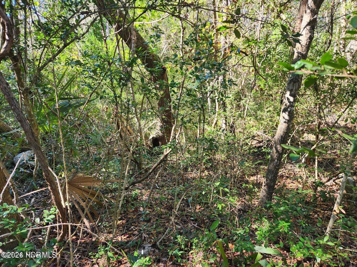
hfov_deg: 73.9
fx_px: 237
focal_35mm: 23
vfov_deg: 58.9
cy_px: 134
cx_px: 178
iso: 64
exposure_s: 1/180
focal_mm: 5.4
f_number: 1.8
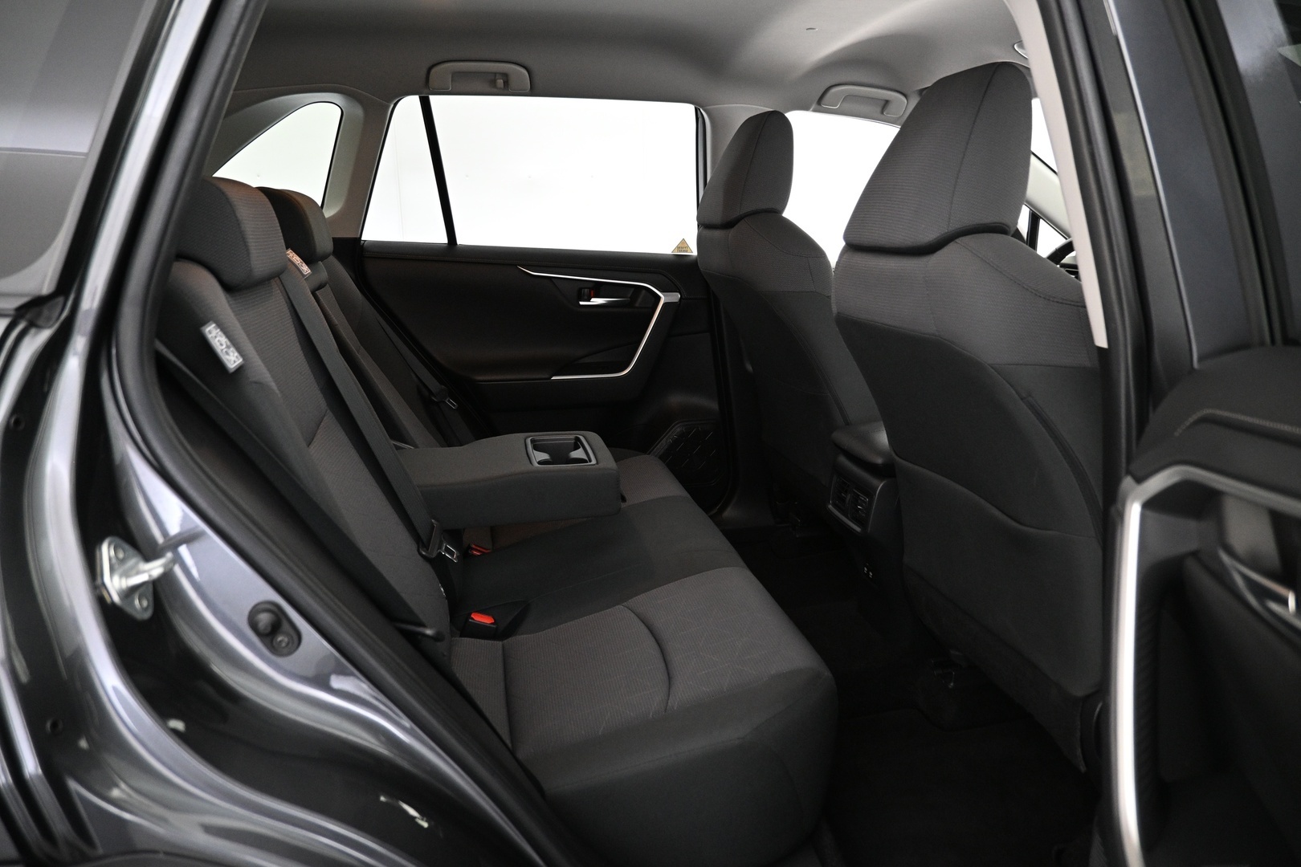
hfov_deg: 73.7
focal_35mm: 24
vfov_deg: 53.1
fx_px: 867
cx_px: 650
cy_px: 434
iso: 1600
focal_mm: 16
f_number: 3.5
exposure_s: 1/15
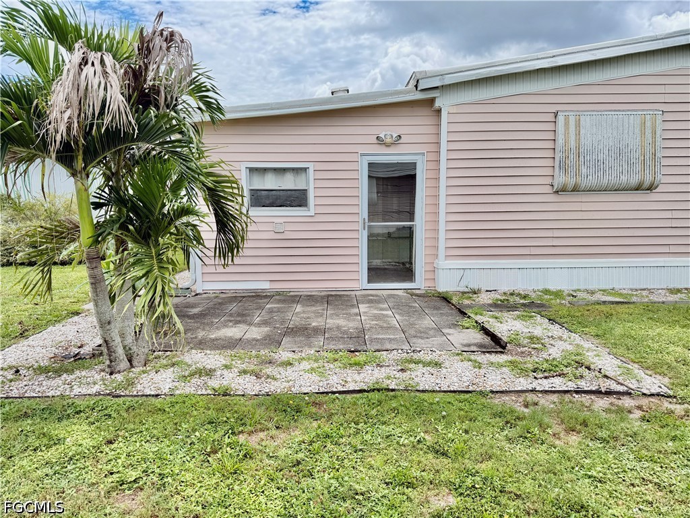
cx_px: 345
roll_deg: +0.7
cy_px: 259
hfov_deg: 71.6
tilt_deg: -6.5
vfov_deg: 56.8
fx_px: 478
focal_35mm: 24
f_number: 1.78
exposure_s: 1/2445
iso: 80
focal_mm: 6.76
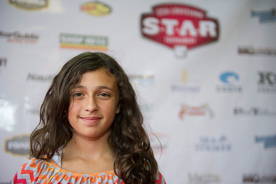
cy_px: 92
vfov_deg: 24.6
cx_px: 138
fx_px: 421
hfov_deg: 36.3
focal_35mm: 55
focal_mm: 55
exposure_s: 1/125
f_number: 2.8
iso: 640
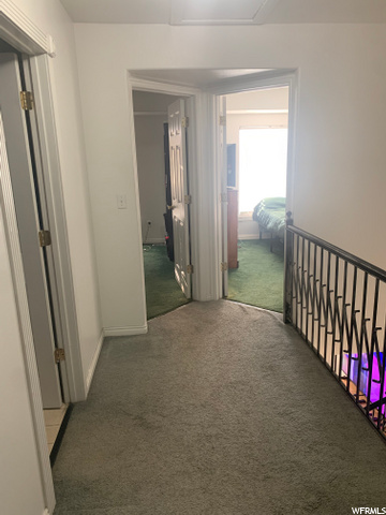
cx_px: 193
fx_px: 387
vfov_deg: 67.3
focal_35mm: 26
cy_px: 258
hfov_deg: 53.1
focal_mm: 4.25
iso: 160
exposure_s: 1/60
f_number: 1.8
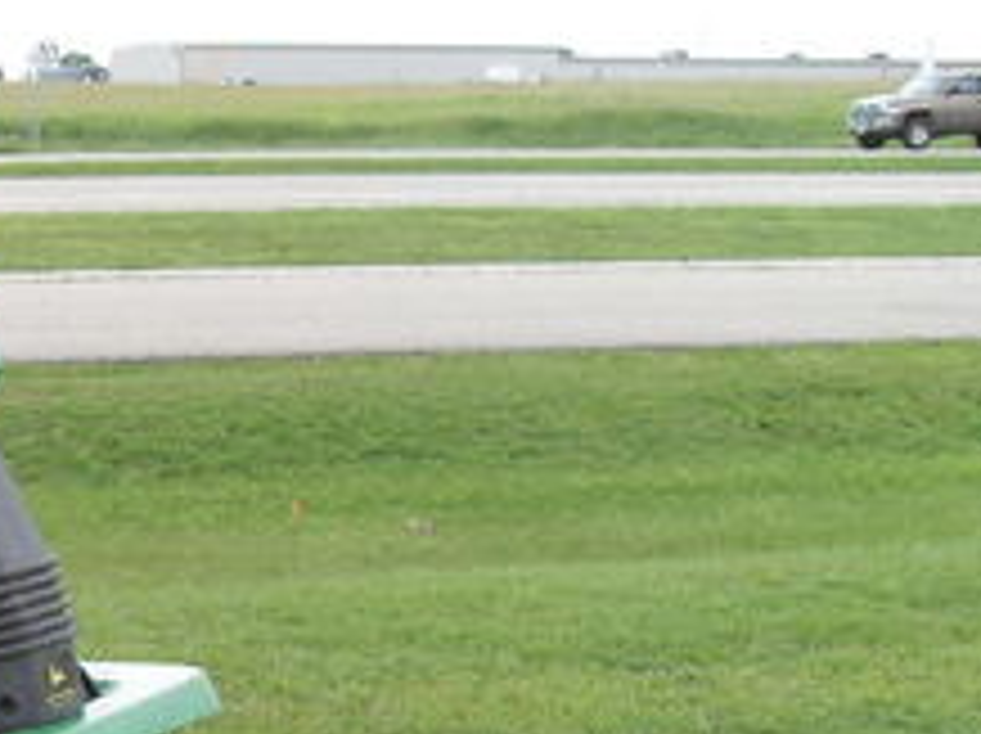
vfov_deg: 16.9
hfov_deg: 21.3
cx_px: -212
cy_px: 770
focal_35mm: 85
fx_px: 2406
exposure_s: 1/250
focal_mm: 6.3
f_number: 2.8
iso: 80
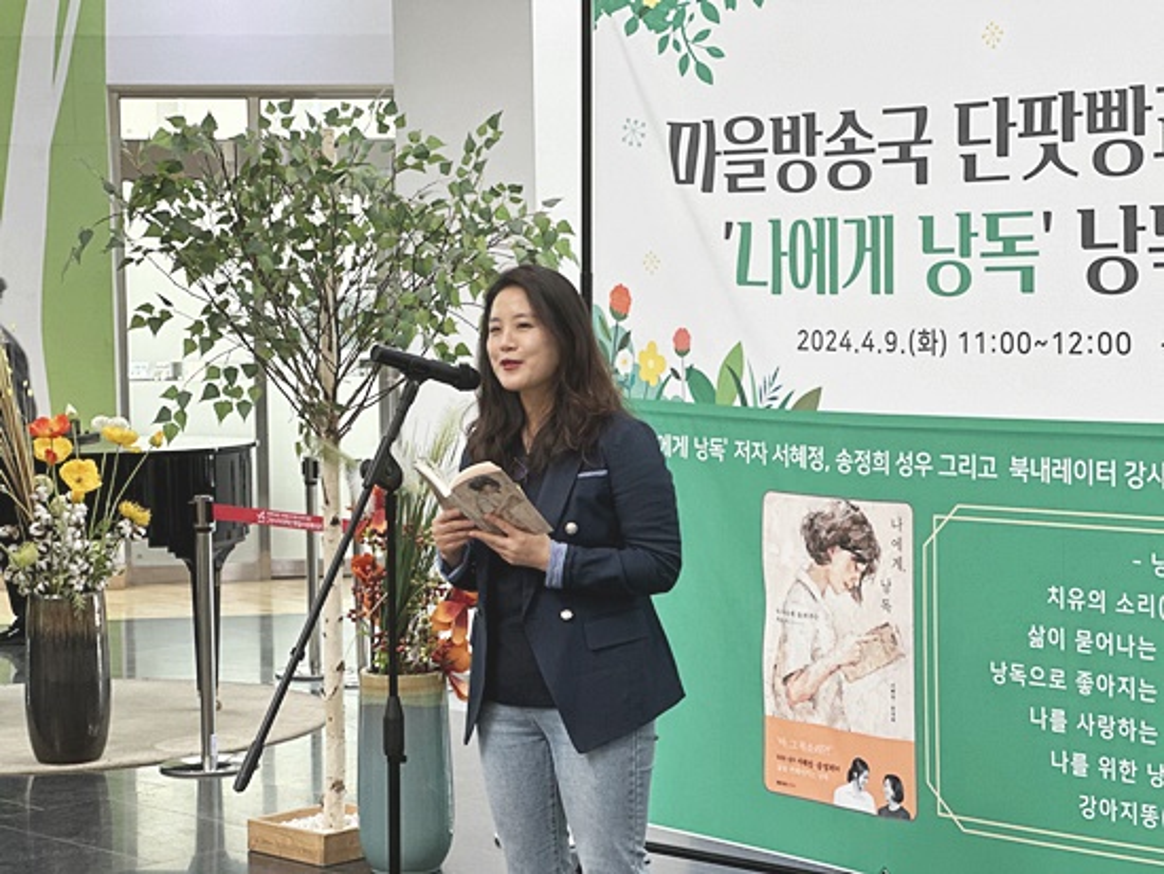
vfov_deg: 19.2
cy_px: 437
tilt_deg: -2.7
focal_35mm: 77
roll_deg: +0.3
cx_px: 582
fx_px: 2590
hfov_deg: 25.3
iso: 125
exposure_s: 1/60
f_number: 2.8
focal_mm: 9
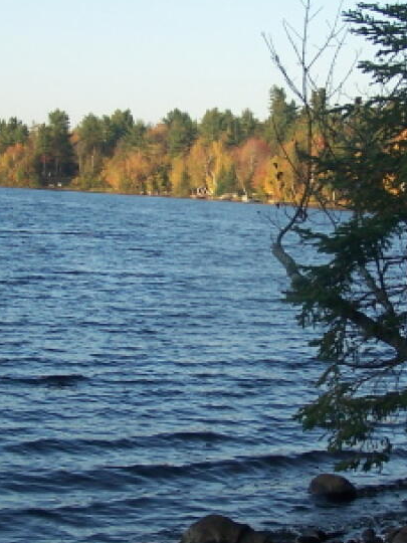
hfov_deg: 15.4
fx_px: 1505
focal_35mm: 96
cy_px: 295
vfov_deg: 20.4
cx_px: 238
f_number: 2.8
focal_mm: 6.3
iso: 80
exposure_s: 1/320
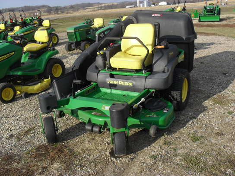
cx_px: 118
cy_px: 88
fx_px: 238
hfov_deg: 52.6
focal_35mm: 35
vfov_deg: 40.7
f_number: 8.4
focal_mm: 6.3
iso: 100
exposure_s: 1/180
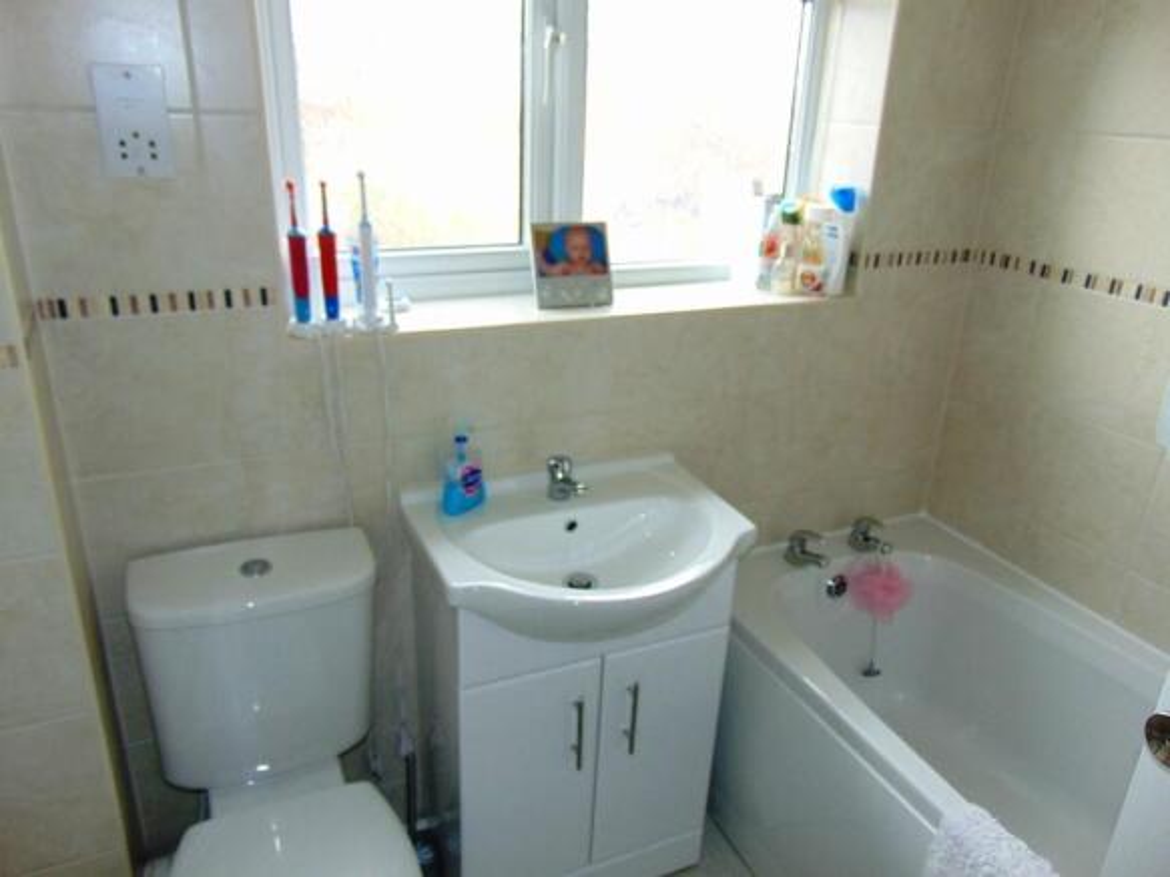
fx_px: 845
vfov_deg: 54.9
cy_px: 438
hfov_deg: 69.4
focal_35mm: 25
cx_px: 585
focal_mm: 4.5
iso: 80
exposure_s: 1/50
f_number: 3
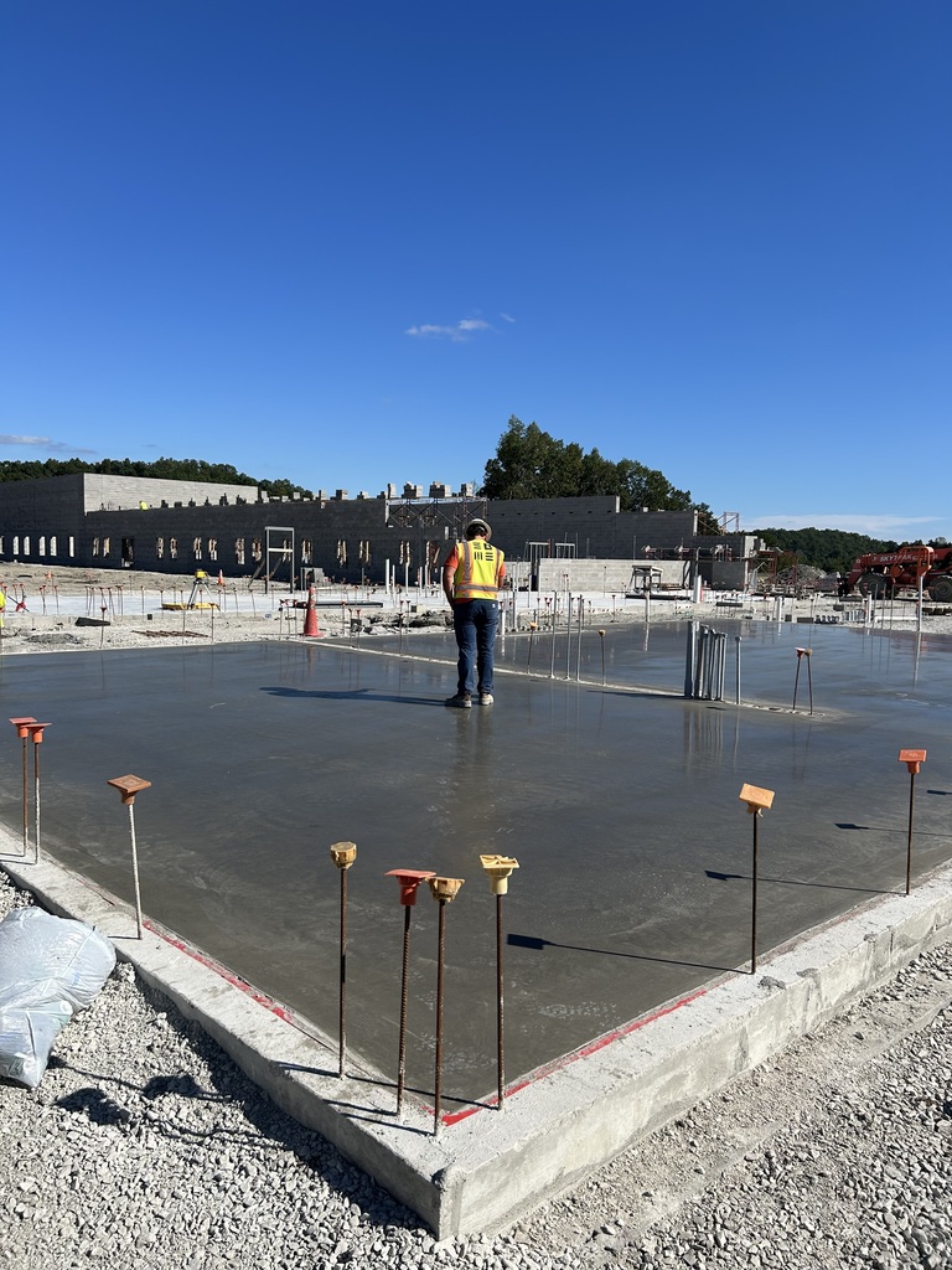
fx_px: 953
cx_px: 476
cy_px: 635
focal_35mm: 26
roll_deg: -1.6
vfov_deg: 67.3
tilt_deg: -4.9
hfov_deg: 53.1
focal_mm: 5.7
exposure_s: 1/5587
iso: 50
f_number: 1.5
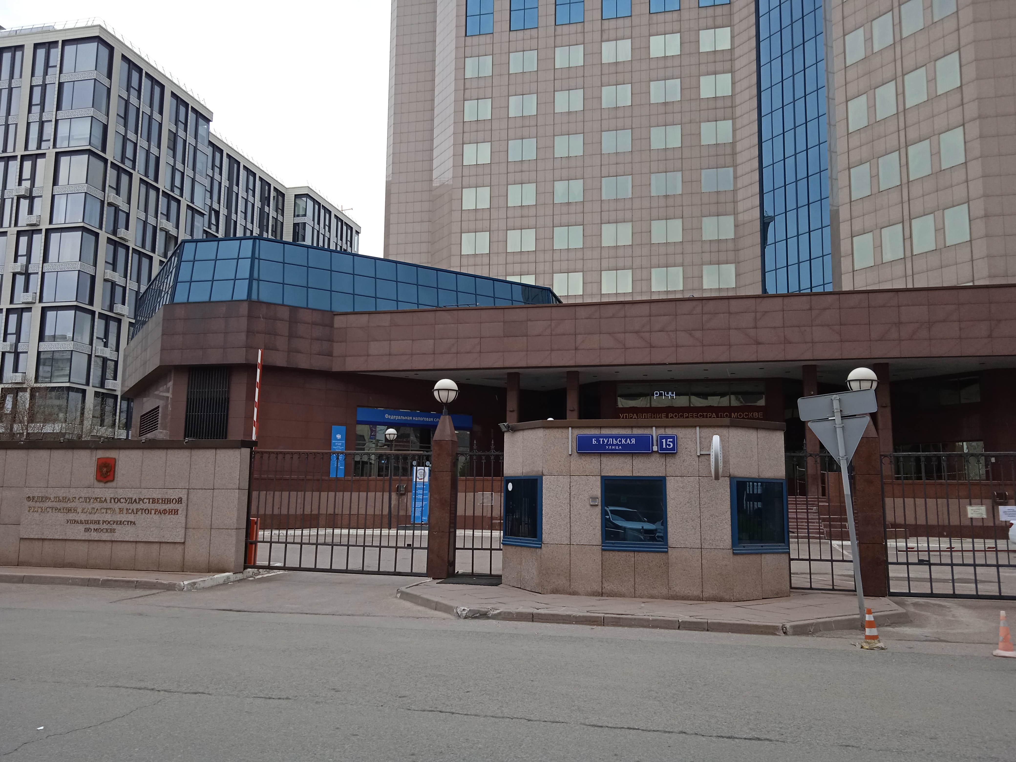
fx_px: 822
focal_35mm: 28
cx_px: 508
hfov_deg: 63.4
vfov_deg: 49.7
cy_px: 381
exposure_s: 1/432
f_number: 2.2
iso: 100
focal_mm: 3.43
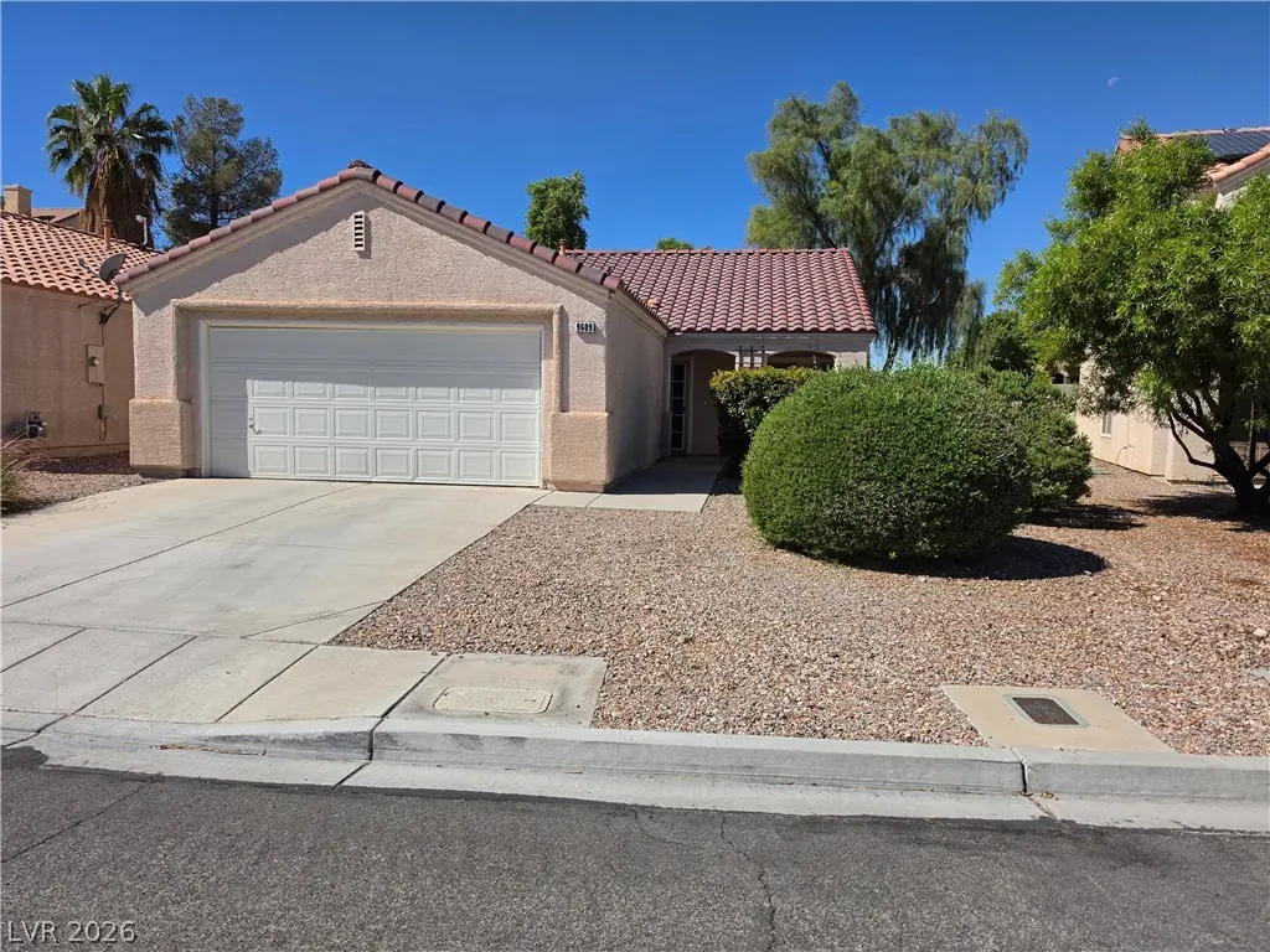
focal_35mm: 23
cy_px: 476
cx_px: 635
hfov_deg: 73.9
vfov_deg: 58.9
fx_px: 844
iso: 50
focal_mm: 6.5
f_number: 1.4
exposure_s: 1/7939
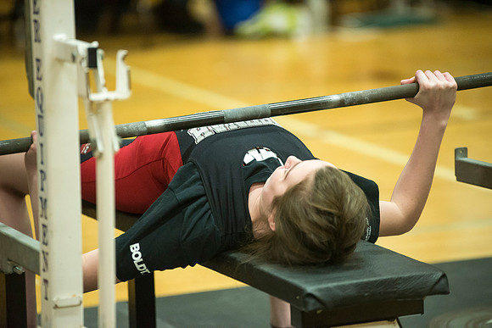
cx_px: 246
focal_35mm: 200
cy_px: 164
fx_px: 2734
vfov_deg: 6.9
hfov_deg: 10.3
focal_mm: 200
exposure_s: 1/400
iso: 6400
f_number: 2.8
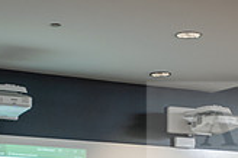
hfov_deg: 16.5
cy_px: 257
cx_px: 103
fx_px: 819
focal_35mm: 124
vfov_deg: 10.5
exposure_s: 1/200
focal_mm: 35
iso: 1000
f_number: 3.2
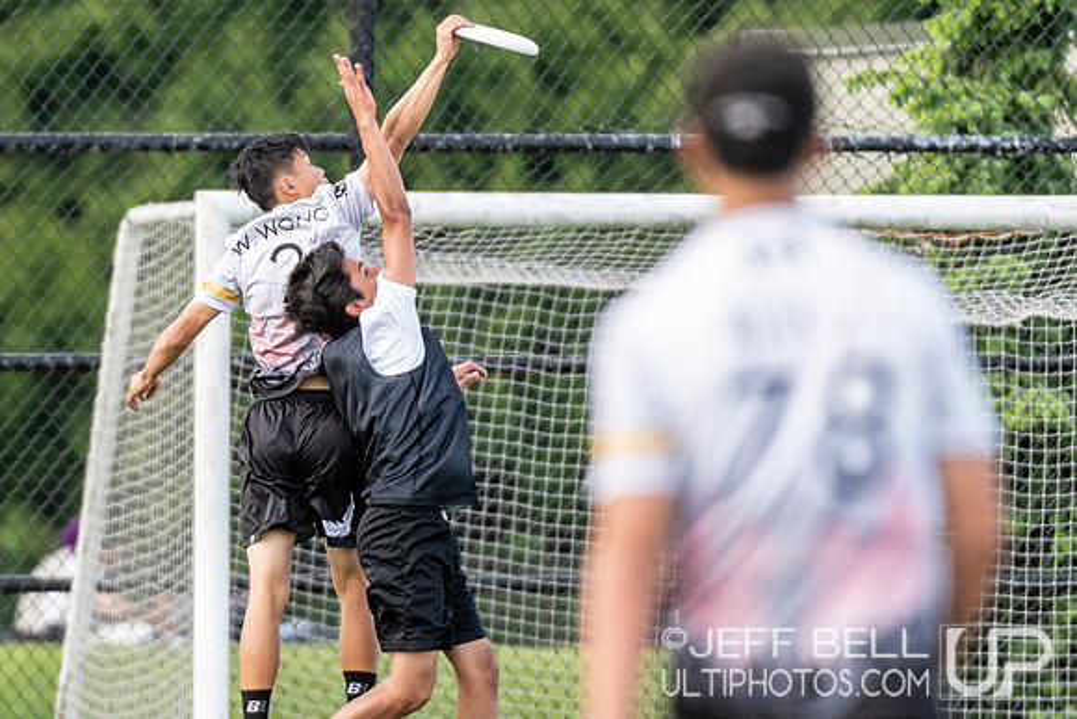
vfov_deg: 1.3
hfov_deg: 1.9
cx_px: 283
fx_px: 31859
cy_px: 444
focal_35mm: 1065
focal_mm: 400
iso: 800
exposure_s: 1/1250
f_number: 4
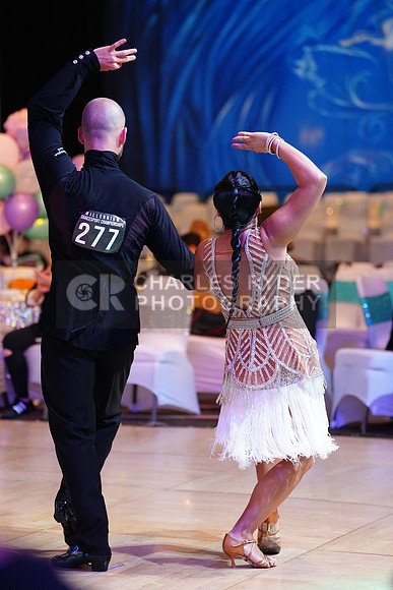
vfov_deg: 18.8
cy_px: 295
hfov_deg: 12.6
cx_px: 196
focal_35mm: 109
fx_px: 1784
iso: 2000
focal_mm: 109
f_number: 2.8
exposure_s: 1/320
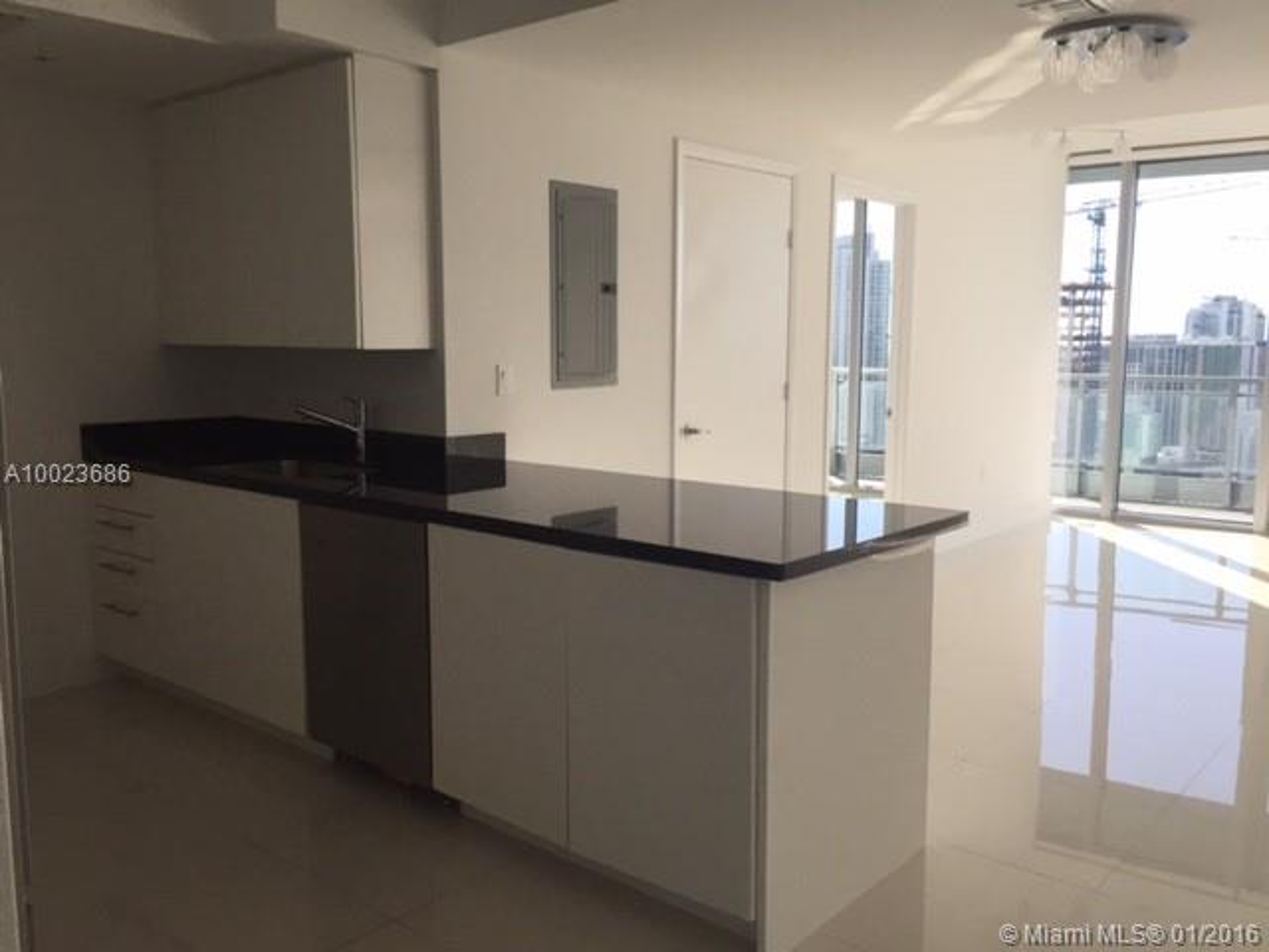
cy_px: 476
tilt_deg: -7.6
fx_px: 1063
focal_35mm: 29
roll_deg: -0.5
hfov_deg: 61.7
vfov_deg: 48.2
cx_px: 634
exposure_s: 1/1980
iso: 100
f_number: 2.2
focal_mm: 4.15
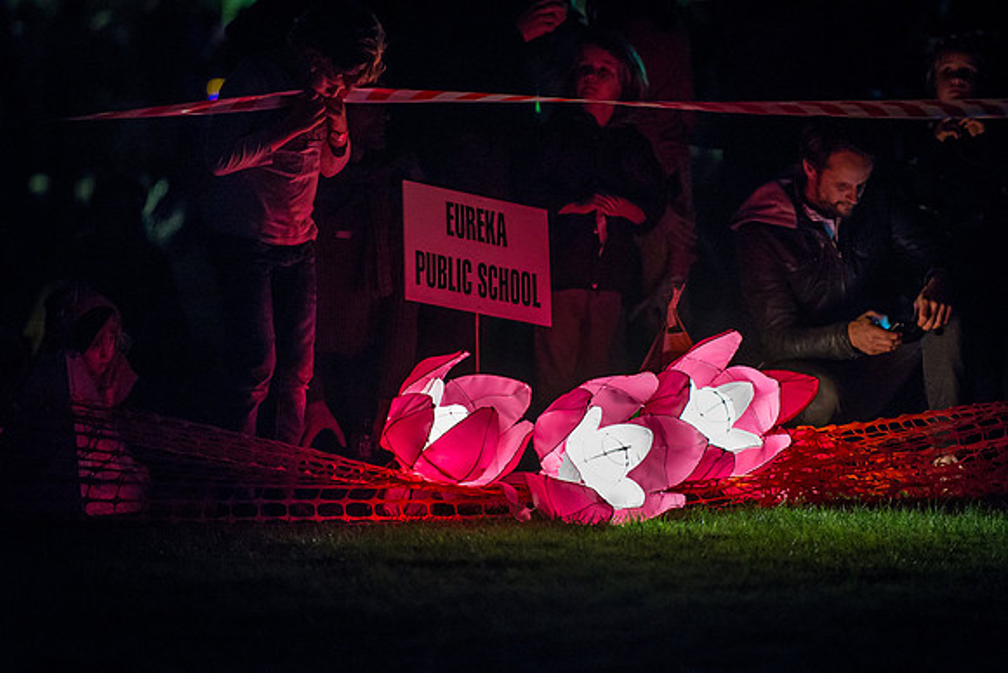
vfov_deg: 6.9
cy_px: 336
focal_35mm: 200
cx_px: 504
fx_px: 5601
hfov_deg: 10.3
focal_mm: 200
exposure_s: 1/125
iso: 1400
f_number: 2.8
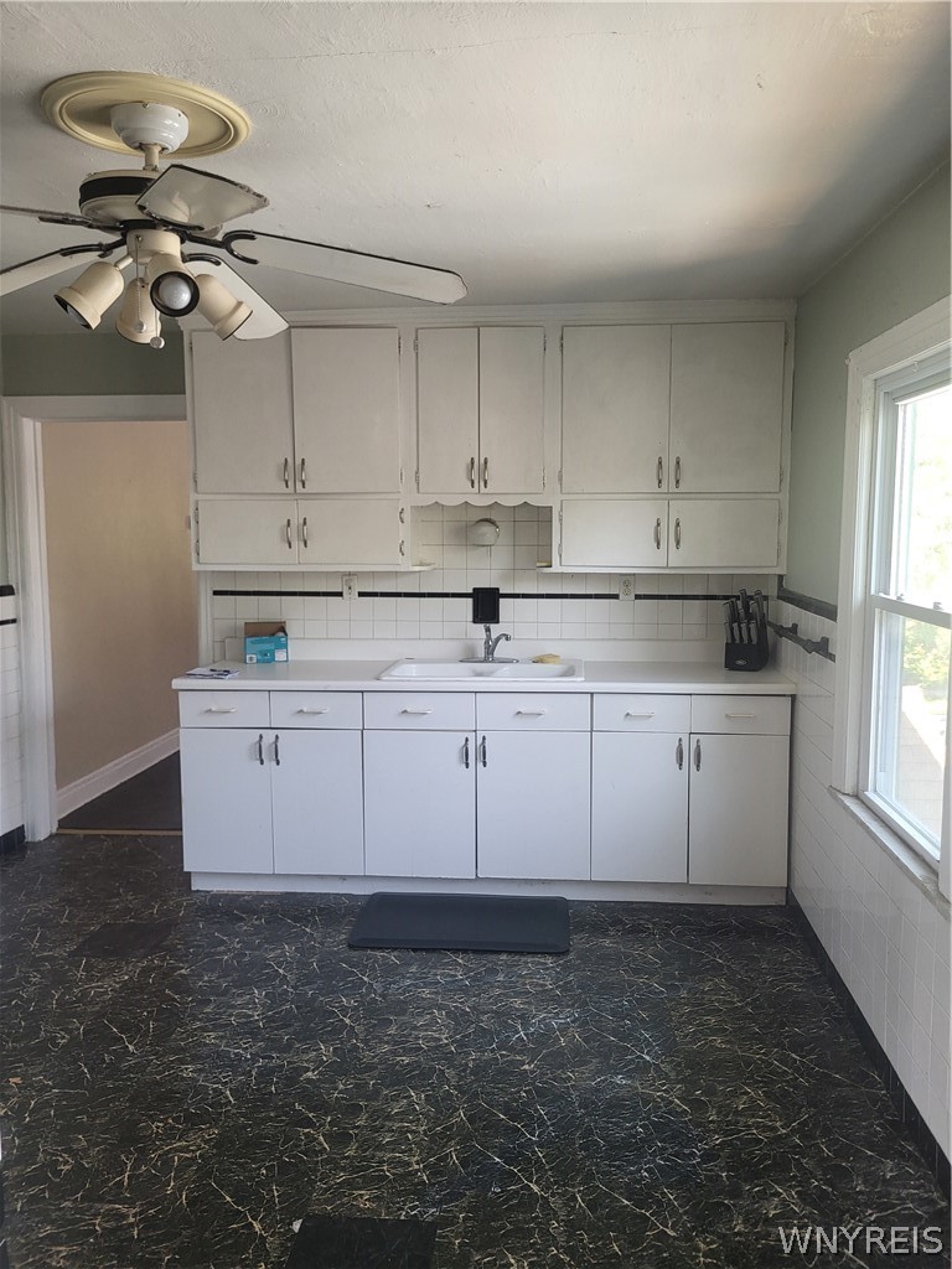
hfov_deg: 53.1
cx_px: 476
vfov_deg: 67.3
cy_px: 634
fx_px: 953
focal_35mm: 26
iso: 200
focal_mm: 5.4
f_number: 1.8
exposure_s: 1/120
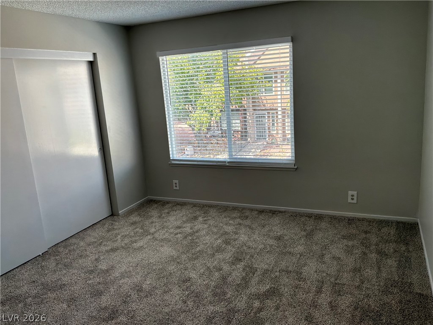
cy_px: 162
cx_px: 216
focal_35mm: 28
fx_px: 350
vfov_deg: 49.7
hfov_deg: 63.4
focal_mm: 3
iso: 64
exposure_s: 1/122
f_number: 1.8
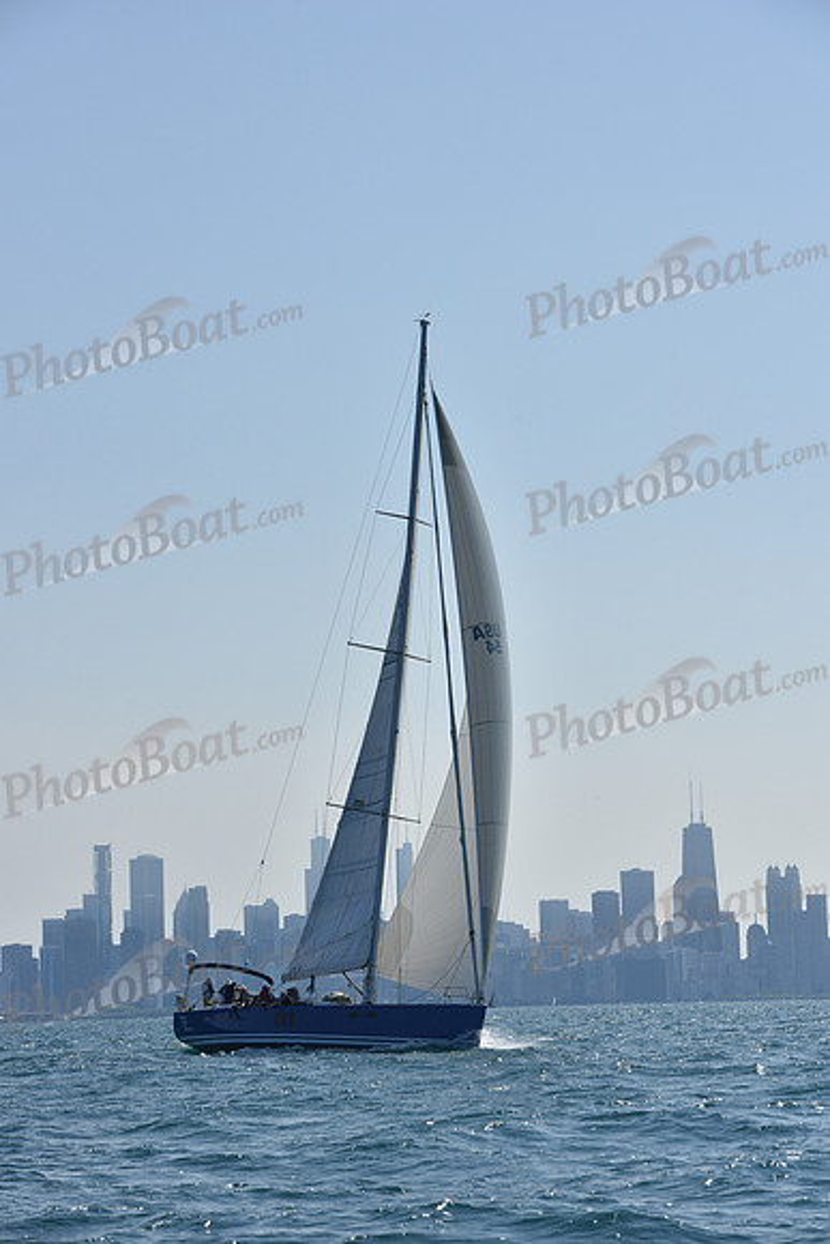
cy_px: 622
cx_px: 415
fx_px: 3871
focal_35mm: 112
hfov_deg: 12.2
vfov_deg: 18.3
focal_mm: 112
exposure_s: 1/1600
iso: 250
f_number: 9
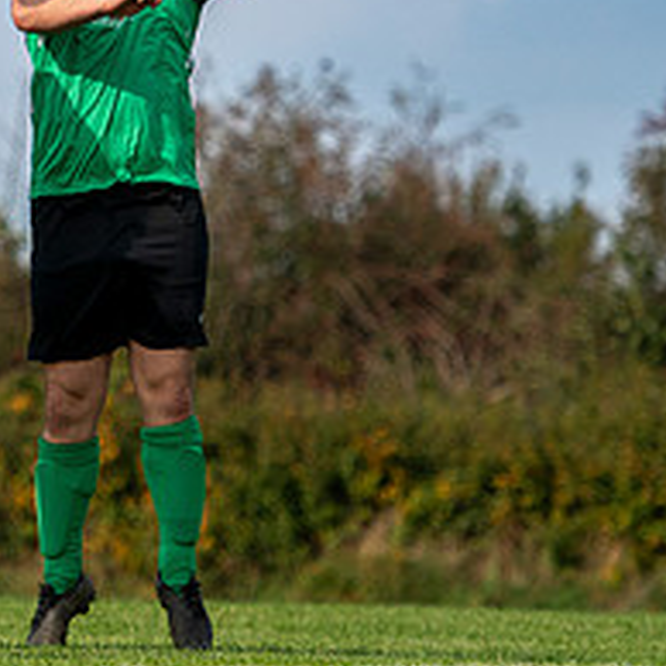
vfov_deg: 3.3
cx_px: -257
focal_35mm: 533
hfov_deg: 3.3
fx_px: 11602
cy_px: 36
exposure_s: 1/5000
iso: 200
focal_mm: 140
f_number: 2.8
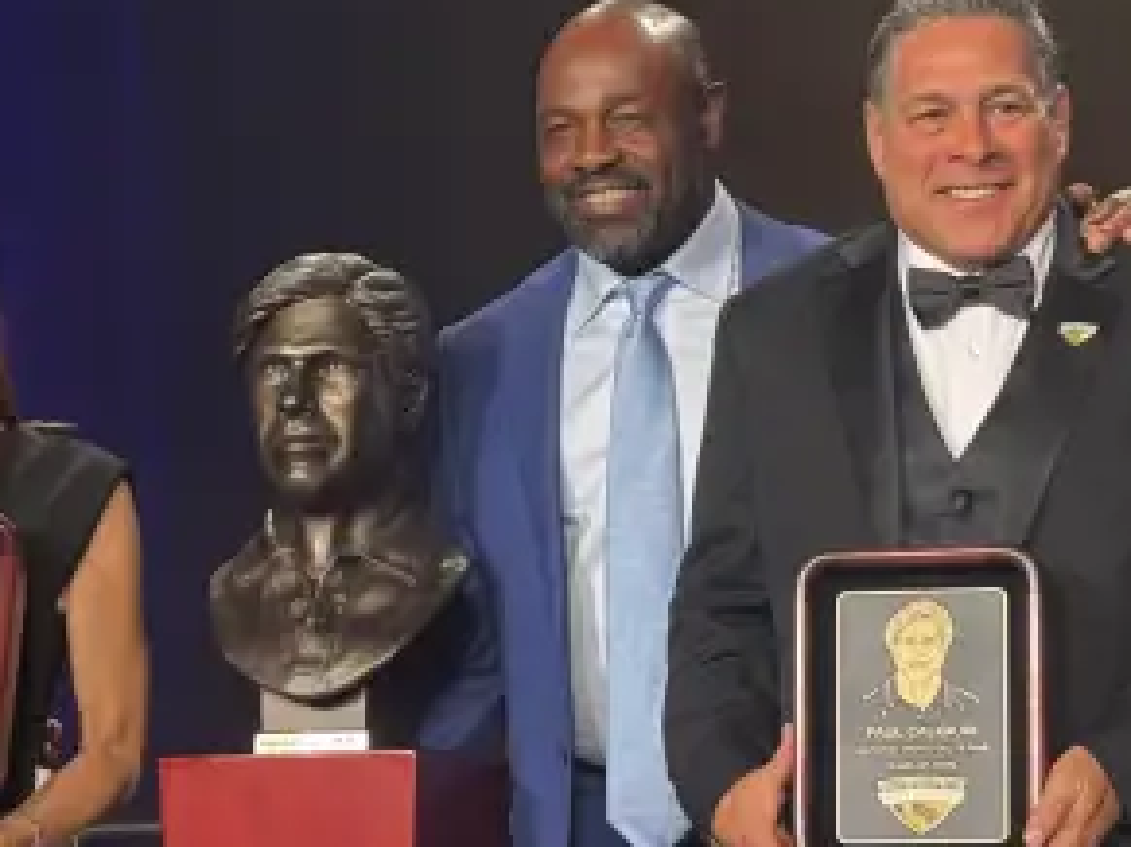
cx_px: 342
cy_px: 556
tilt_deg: +4.8
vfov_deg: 10.4
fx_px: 4670
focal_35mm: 143
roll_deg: +1.3
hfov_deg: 13.8
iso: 100
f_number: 1.6
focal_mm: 5.96
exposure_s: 1/60
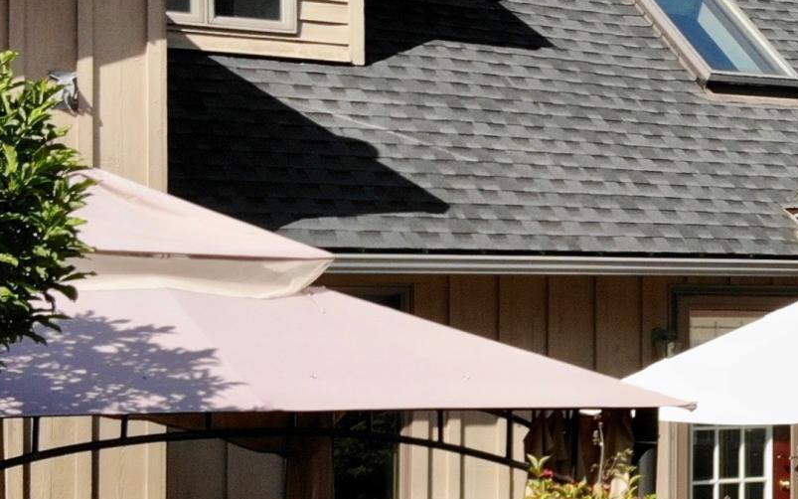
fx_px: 2066
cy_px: 303
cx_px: 823
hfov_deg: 21.0
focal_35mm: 95
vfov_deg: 13.8
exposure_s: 1/640
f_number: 2.8
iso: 100
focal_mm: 4.5
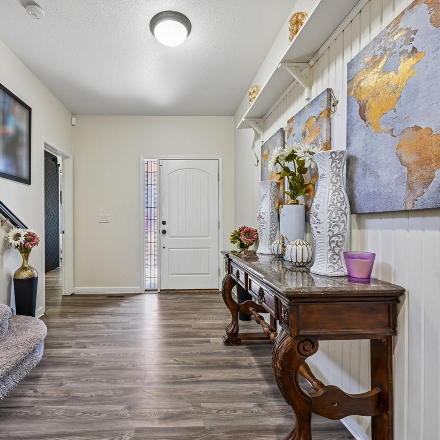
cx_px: 179
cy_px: 220
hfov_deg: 79.9
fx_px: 259
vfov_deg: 80.7
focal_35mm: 18
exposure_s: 1/8
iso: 400
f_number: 10
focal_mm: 14
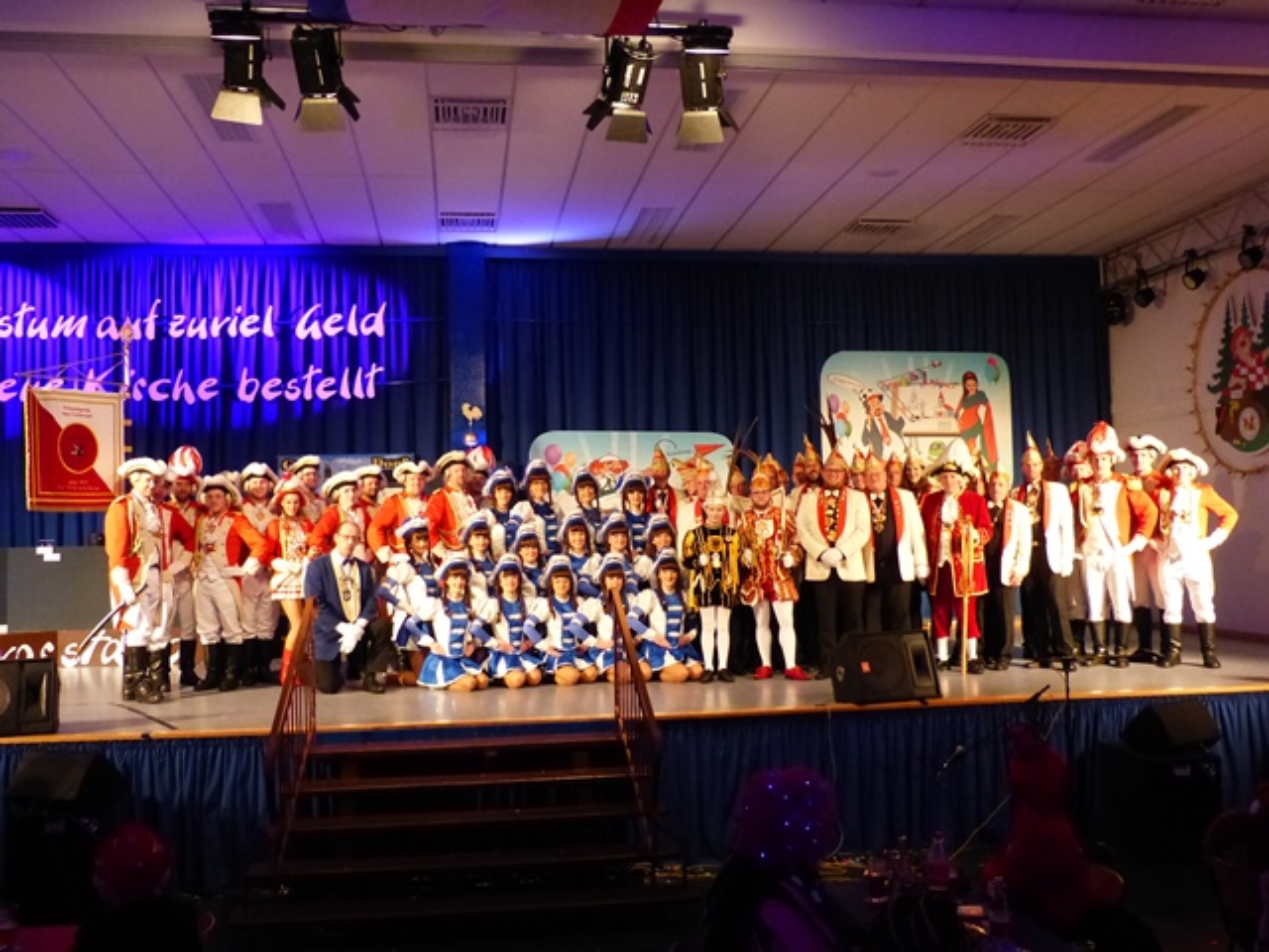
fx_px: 1246
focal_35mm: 34
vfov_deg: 41.8
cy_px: 476
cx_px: 634
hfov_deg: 54.0
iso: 800
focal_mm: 6
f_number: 2.8
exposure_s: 1/60
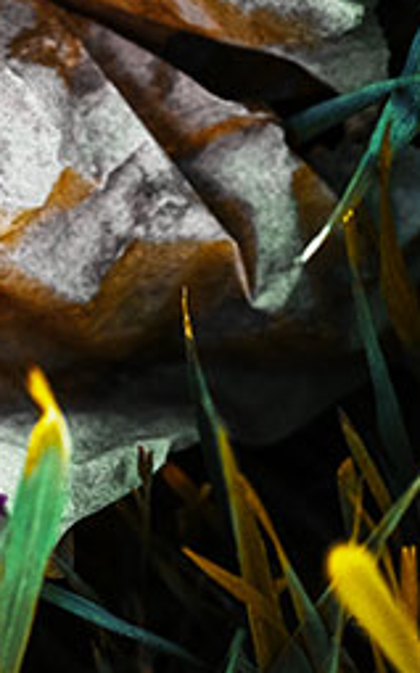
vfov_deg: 5.0
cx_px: -195
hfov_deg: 3.1
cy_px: 358
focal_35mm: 420
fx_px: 7705
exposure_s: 1/1000
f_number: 6
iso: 2500
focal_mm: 210
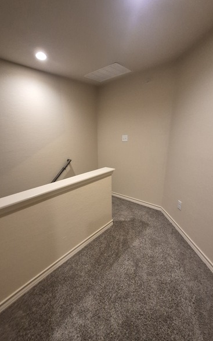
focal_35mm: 15
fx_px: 139
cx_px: 98
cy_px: 175
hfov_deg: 74.6
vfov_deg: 101.5
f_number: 2.2
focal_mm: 1.74
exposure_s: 1/60
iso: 500
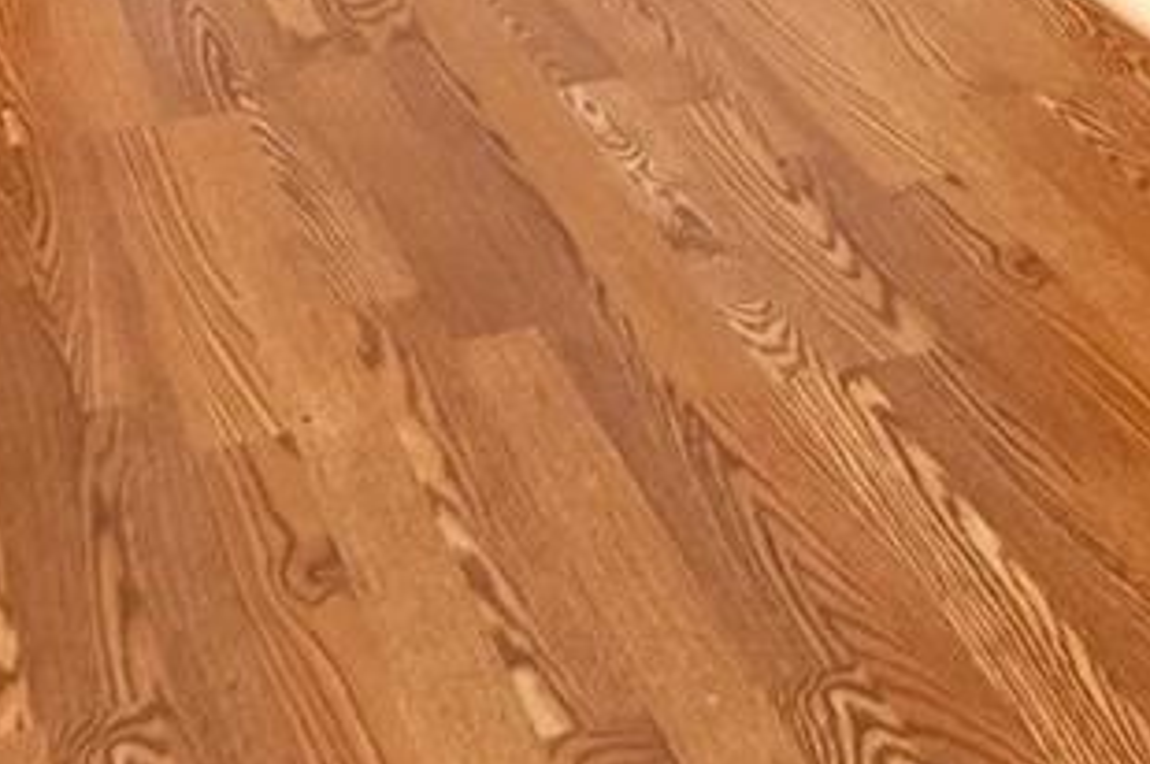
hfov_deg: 20.4
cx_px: 1425
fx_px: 2968
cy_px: -1072
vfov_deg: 11.9
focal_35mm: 93
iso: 160
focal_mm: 12
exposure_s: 1/30
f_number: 8
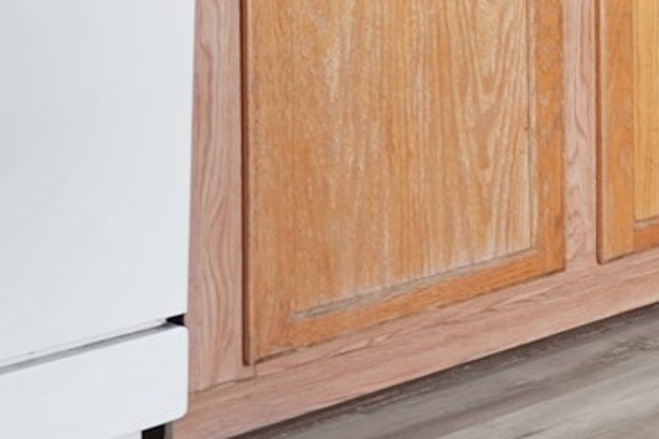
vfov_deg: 13.2
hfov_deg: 12.5
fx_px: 1739
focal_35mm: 95
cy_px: -320
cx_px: 1828
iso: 400
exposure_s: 1/1000
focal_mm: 16
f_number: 4
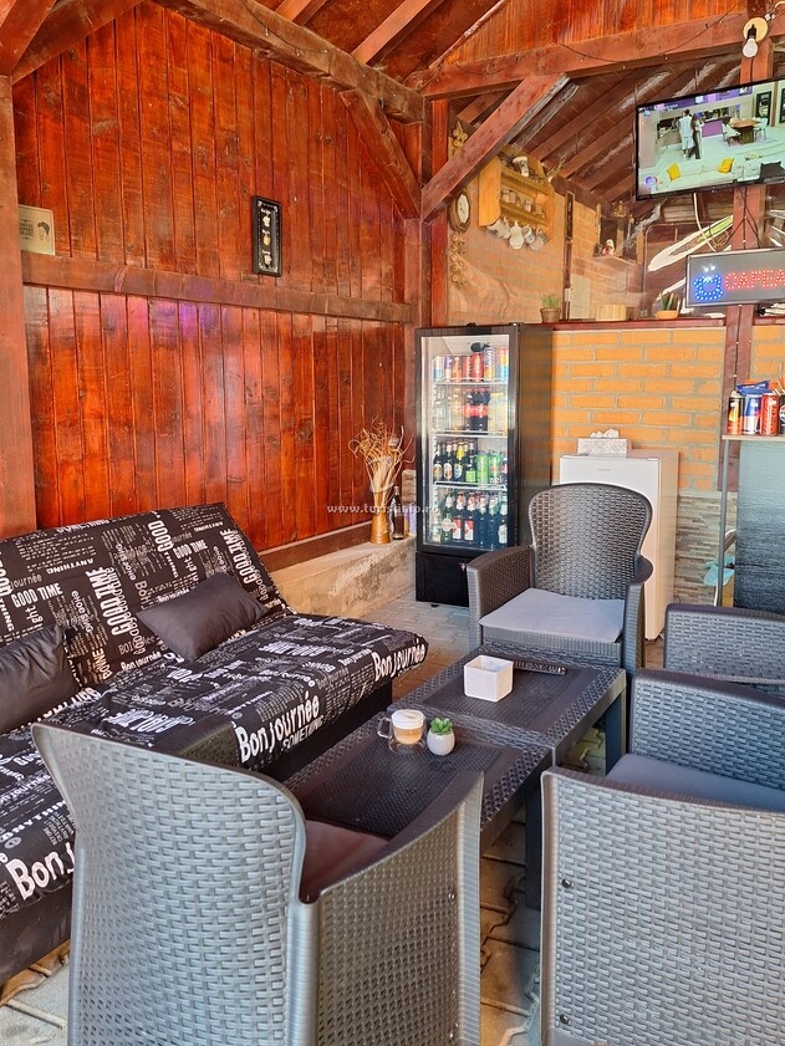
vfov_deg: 63.3
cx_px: 377
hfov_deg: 49.7
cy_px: 468
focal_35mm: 28
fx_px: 846
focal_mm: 5.54
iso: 100
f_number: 1.8
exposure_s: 1/50
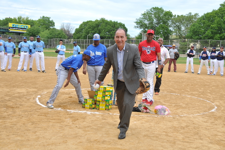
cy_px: 75
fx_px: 300
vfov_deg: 28.0
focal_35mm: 48
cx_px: 112
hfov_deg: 41.2
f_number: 7.1
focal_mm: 32
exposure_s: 1/200
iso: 100
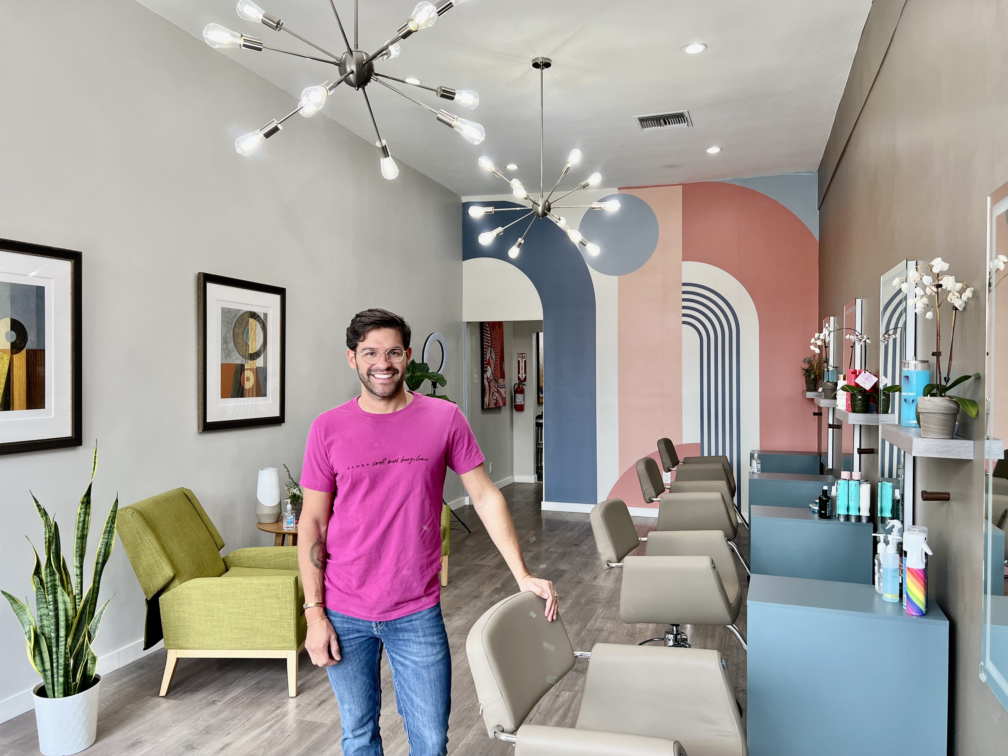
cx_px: 504
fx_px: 757
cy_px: 378
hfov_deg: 67.3
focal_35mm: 26
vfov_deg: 53.1
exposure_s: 1/170
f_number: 1.5
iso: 64
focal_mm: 5.7
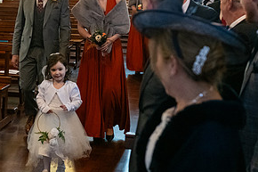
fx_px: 688
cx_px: 69
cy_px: 41
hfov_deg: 21.1
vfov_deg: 14.2
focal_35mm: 96
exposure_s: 1/160
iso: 1600
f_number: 3.5
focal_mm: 48
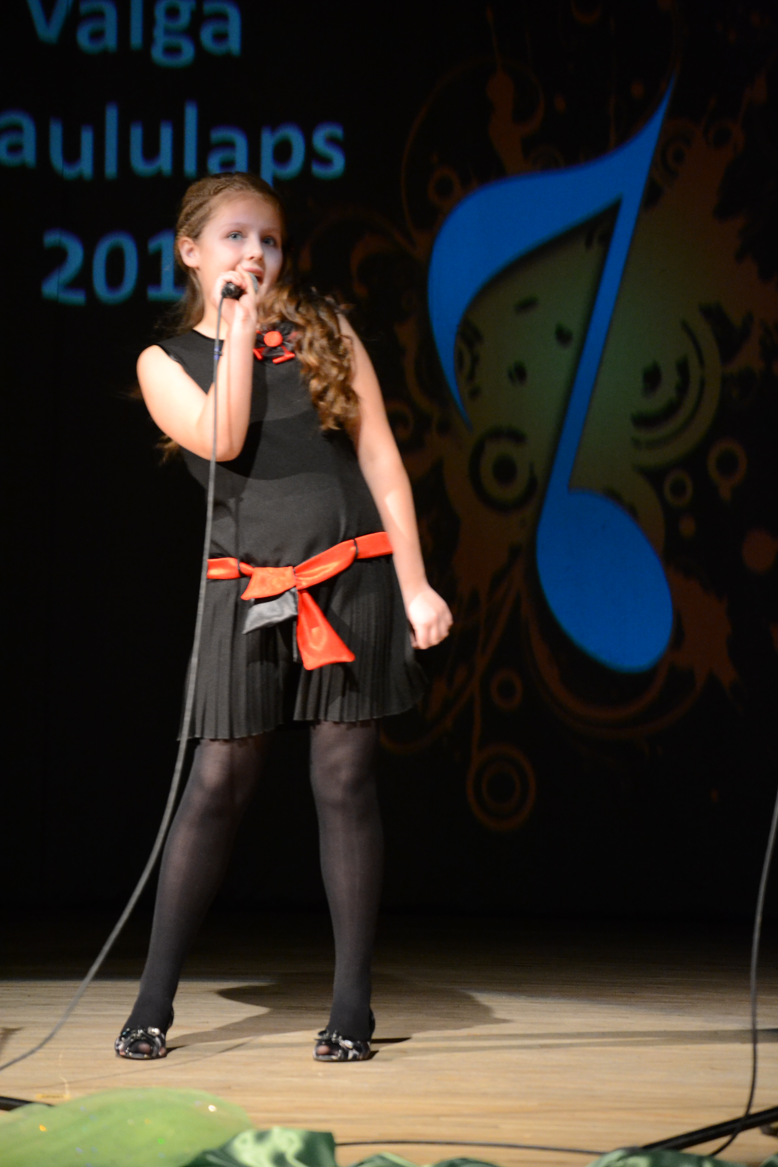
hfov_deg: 10.8
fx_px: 4133
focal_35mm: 128
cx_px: 389
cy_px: 584
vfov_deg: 16.1
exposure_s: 1/50
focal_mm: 85
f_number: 4.5
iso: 1600
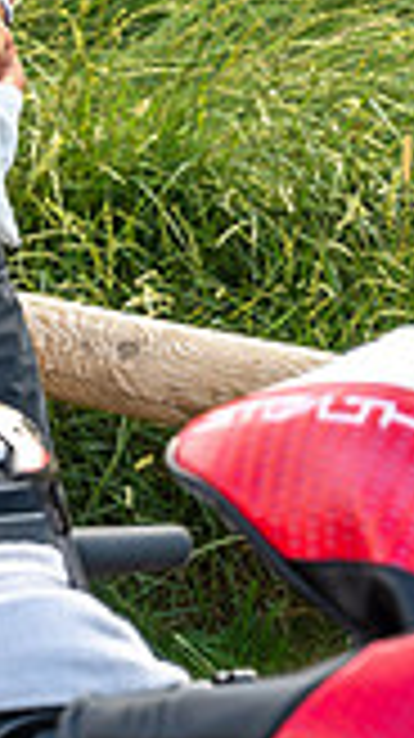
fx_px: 3833
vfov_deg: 10.9
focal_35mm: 196
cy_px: 9
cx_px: -801
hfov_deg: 5.8
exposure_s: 1/200
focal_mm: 53
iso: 100
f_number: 4.5
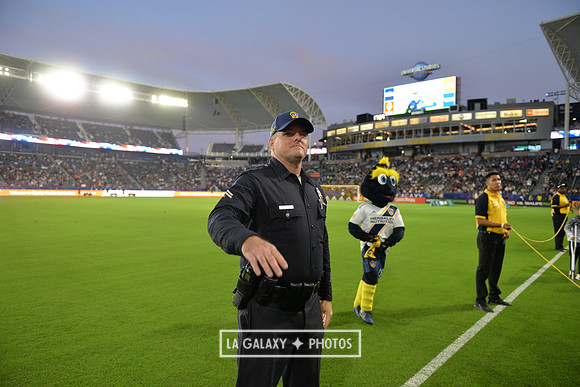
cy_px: 194
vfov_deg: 53.2
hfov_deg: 73.7
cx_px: 290
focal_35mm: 24
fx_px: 387
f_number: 2.8
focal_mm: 24
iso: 1100
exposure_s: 1/640
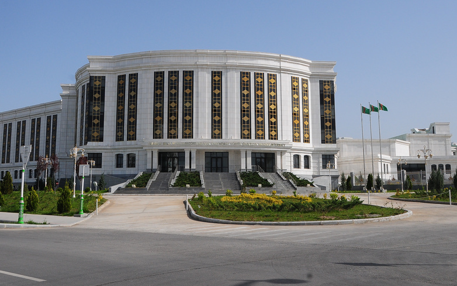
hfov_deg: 49.3
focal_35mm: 40
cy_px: 96
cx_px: 220
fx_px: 498
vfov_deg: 31.8
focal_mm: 20
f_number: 11
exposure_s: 1/500
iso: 250
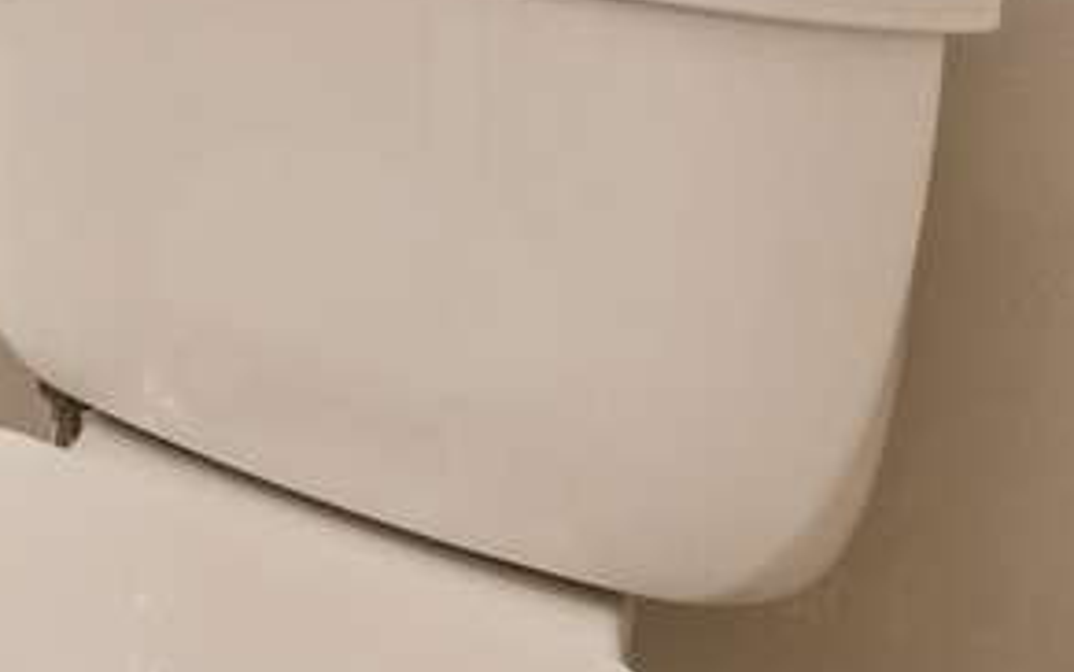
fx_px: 1991
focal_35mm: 68
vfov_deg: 14.3
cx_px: -1476
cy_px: -838
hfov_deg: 15.5
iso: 200
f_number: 9
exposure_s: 1/2.5
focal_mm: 12
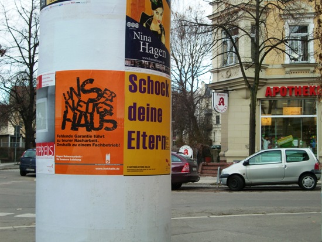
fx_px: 512
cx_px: 161
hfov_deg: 34.9
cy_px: 121
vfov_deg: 26.6
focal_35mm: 55
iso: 64
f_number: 3.6
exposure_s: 1/80
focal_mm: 9.8
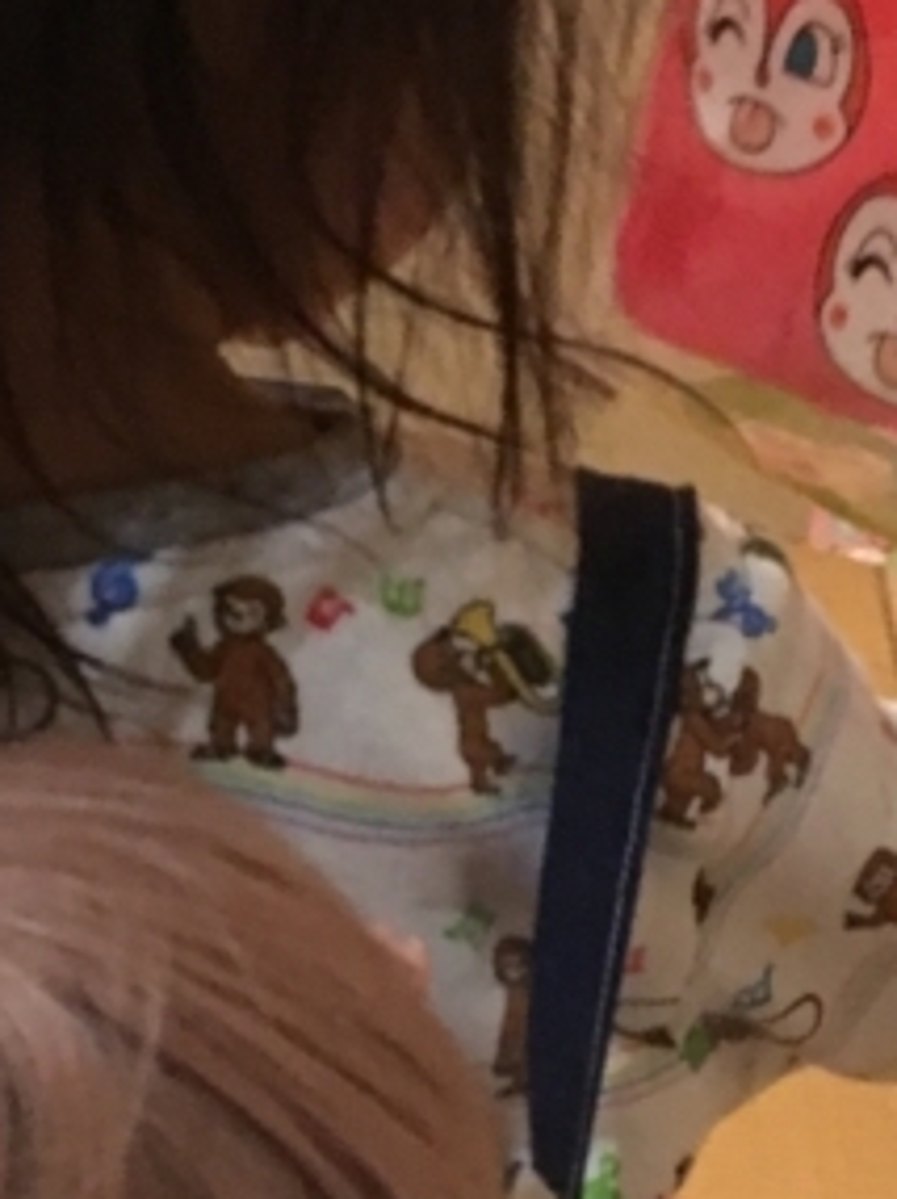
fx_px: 3599
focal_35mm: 104
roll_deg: -1.4
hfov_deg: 14.2
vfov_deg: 18.4
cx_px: 390
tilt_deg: -25.0
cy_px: 1228
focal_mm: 4.15
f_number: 2.2
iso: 500
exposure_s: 1/15
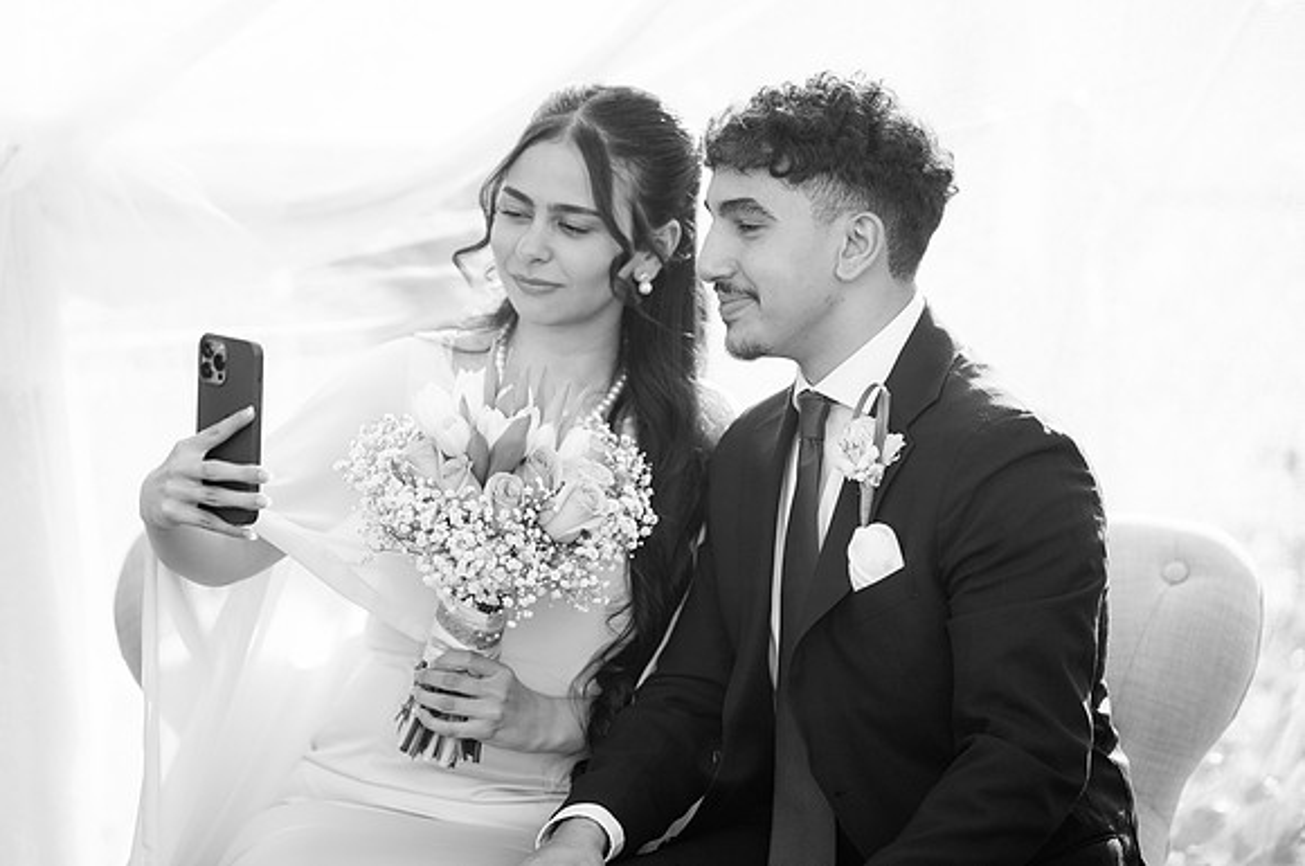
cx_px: 558
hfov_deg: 12.0
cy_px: 368
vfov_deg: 8.0
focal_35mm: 172
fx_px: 6223
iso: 200
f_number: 2
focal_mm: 150
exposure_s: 1/3200
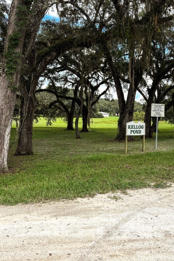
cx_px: 130
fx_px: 247
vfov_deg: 55.8
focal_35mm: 34
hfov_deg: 37.9
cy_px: 128
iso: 80
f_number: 1.8
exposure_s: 1/750
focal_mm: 6.76
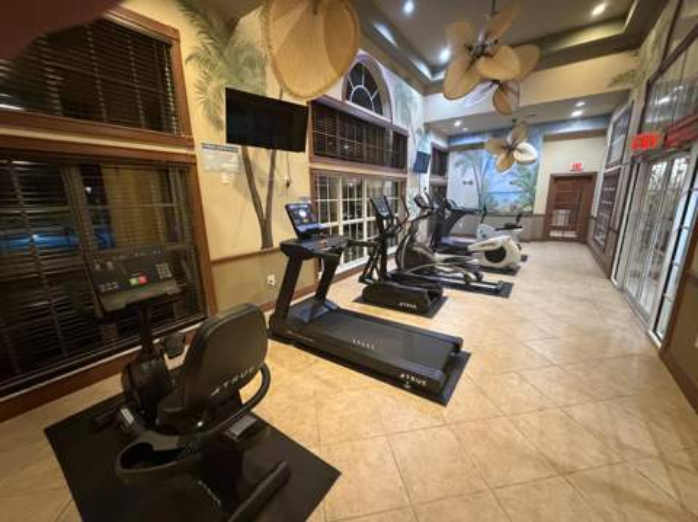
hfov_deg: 102.1
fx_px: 282
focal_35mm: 14
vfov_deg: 85.6
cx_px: 349
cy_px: 261
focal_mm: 2.22
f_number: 2.2
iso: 1000
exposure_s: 1/40
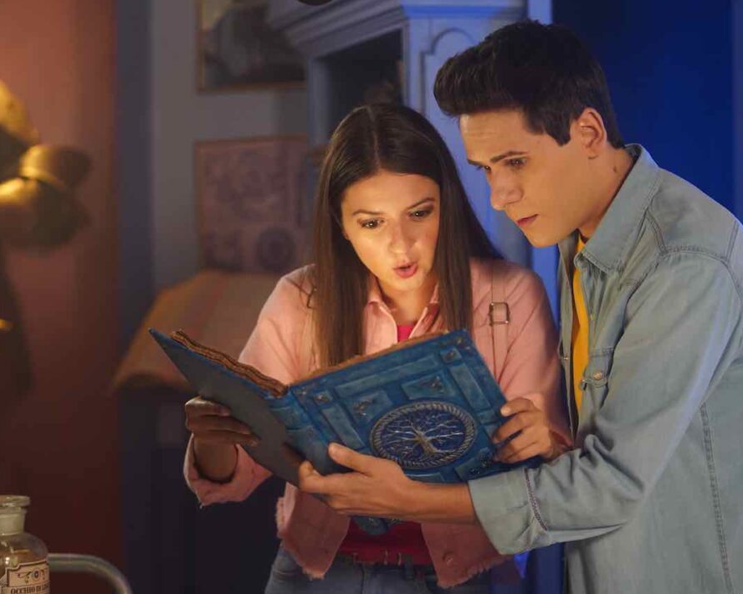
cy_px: 297
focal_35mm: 96
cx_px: 351
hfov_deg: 20.0
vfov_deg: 16.0
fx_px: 2111
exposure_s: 1/200
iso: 1600
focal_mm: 85
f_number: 2.8
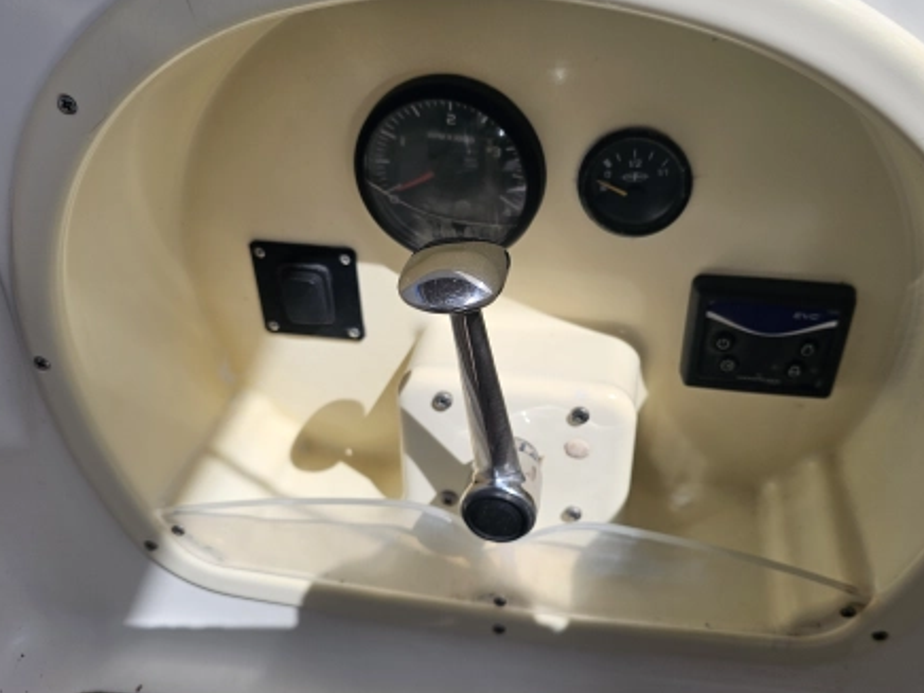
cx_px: 536
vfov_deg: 48.2
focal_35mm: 29
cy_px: 344
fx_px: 774
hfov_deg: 61.3
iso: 10
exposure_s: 1/1016
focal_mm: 6.3
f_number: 1.7
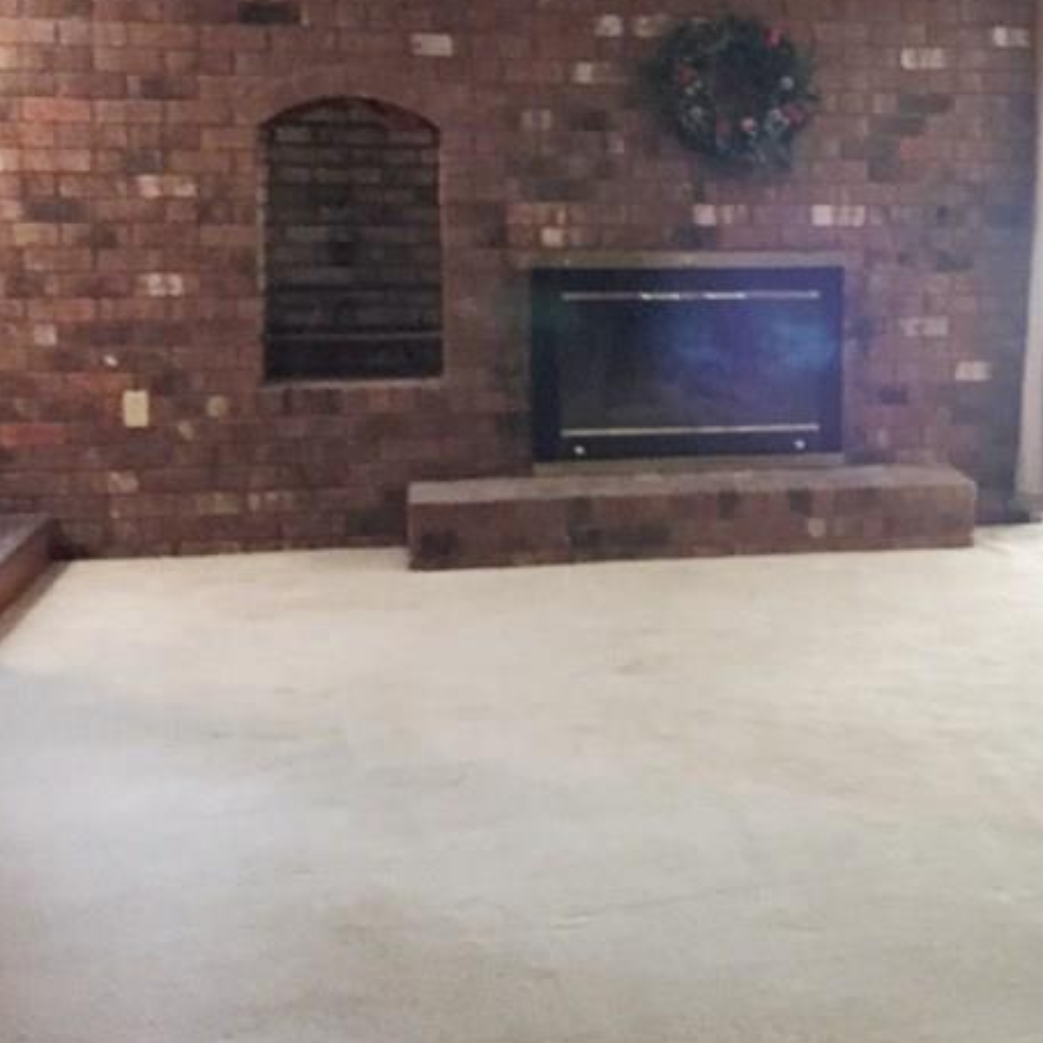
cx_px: 1011
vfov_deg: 29.3
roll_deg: -0.4
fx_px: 1977
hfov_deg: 28.0
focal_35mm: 58
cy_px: 315
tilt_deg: -5.4
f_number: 2.2
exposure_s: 1/15
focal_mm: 4.15
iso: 640
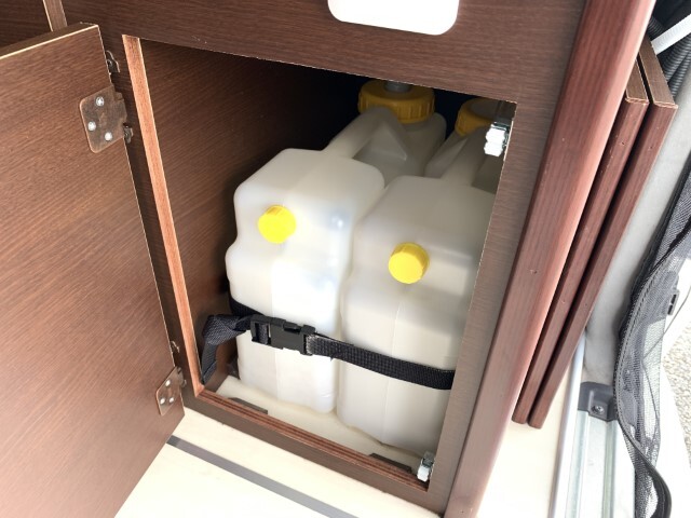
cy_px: 259
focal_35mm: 26
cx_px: 346
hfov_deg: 67.3
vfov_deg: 53.1
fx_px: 519
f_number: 1.8
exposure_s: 1/121
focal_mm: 4.25
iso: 80
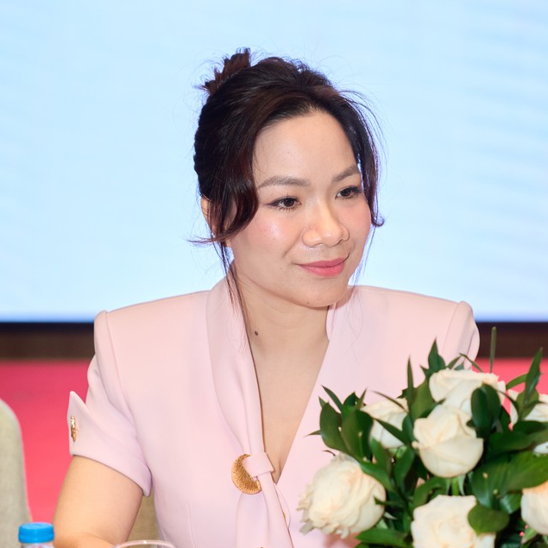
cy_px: 334
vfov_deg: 12.9
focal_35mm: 135
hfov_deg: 12.9
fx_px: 2418
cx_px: 274
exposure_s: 1/160
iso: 640
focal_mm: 70
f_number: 2.8
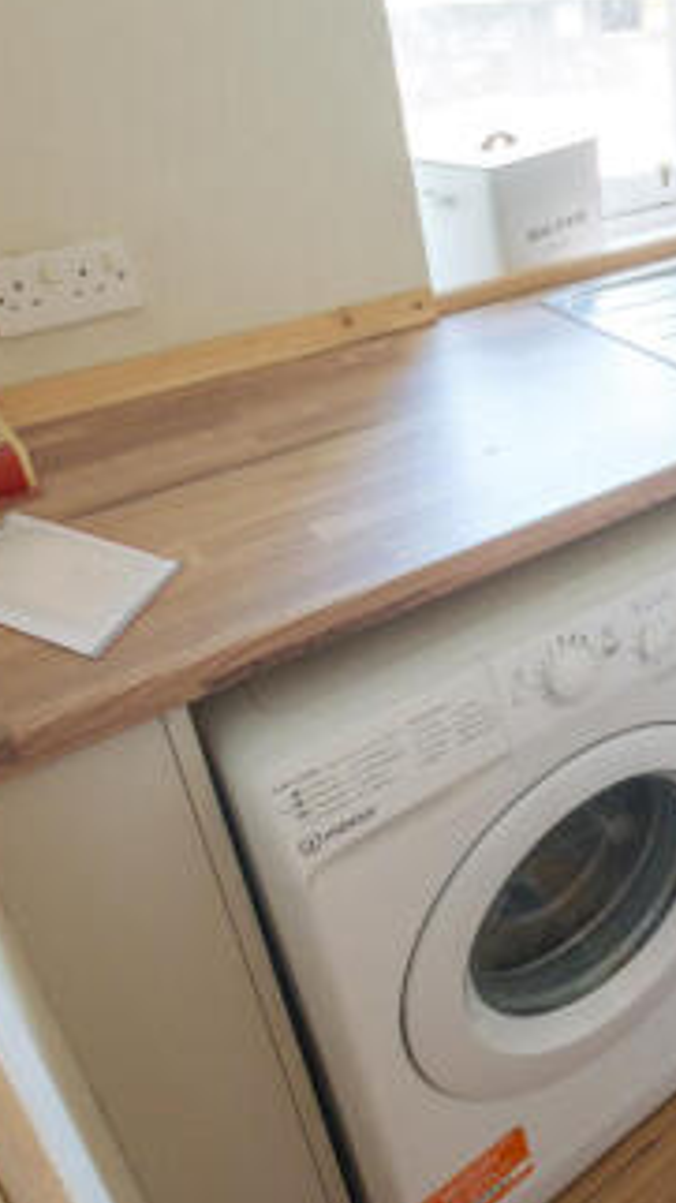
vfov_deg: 60.0
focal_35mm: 32
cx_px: 809
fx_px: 1020
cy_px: 435
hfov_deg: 31.0
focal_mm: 10
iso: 400
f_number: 6.4
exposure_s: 1/13
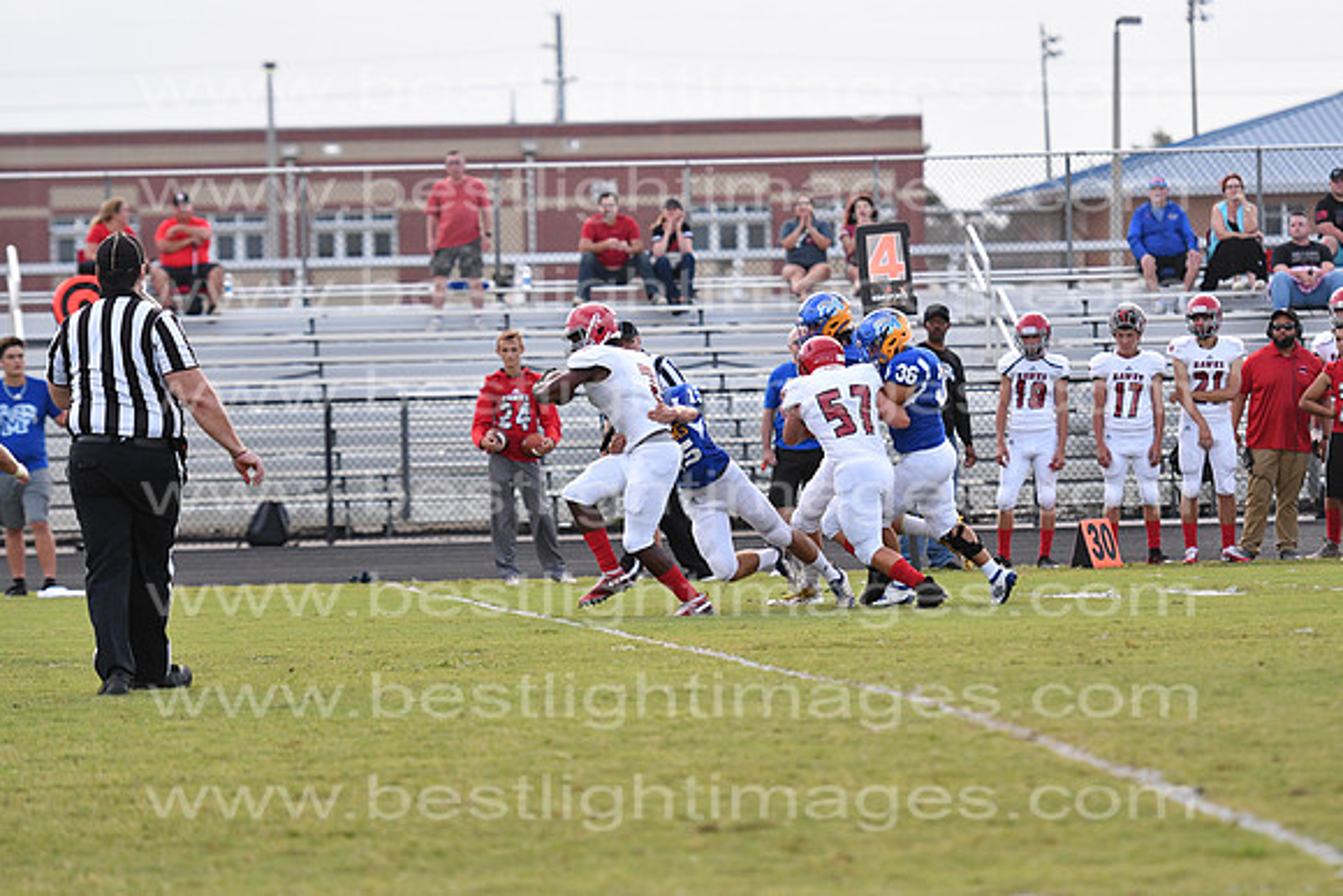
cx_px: 672
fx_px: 7836
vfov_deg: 6.5
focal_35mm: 210
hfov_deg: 9.8
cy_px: 448
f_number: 3.2
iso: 1600
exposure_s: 1/1250
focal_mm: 140
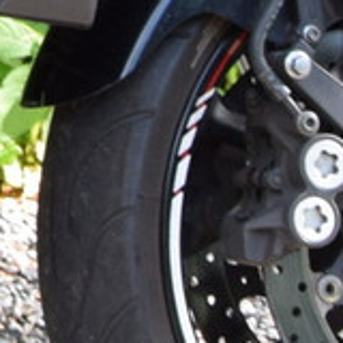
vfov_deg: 5.4
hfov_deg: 5.2
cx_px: -629
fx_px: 3568
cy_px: -302
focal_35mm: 318
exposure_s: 1/125
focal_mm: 25
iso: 400
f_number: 5.6
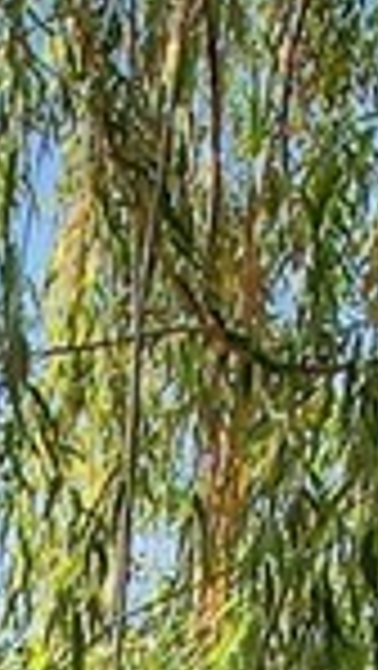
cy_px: 2401
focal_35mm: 262
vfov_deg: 6.9
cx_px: -338
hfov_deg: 4.6
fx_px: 4661
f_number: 2.8
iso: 100
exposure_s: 1/1250
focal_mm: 8.38
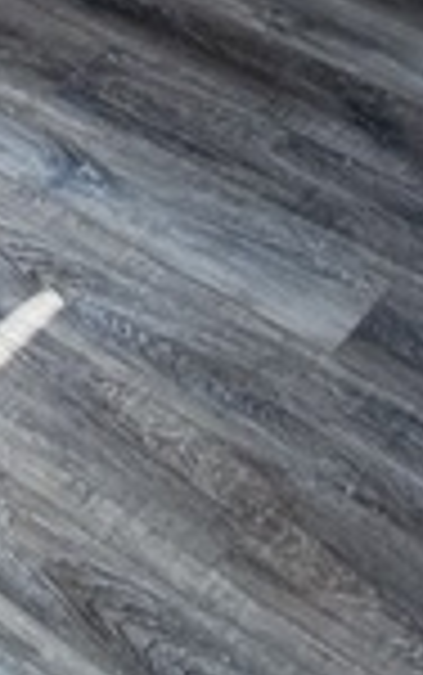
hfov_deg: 11.0
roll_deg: +0.0
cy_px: -940
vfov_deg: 13.8
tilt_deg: -4.5
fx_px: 1970
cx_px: -446
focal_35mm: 107
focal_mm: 2.22
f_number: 2.2
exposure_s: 1/120
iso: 80
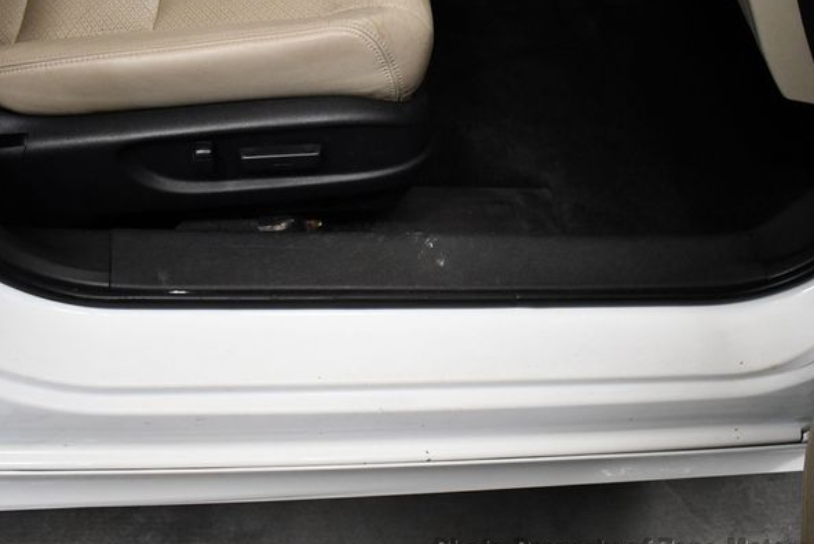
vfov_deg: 34.3
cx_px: 417
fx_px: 882
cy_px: 281
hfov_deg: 49.5
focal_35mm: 39
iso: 1600
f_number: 3.5
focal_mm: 18
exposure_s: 1/125
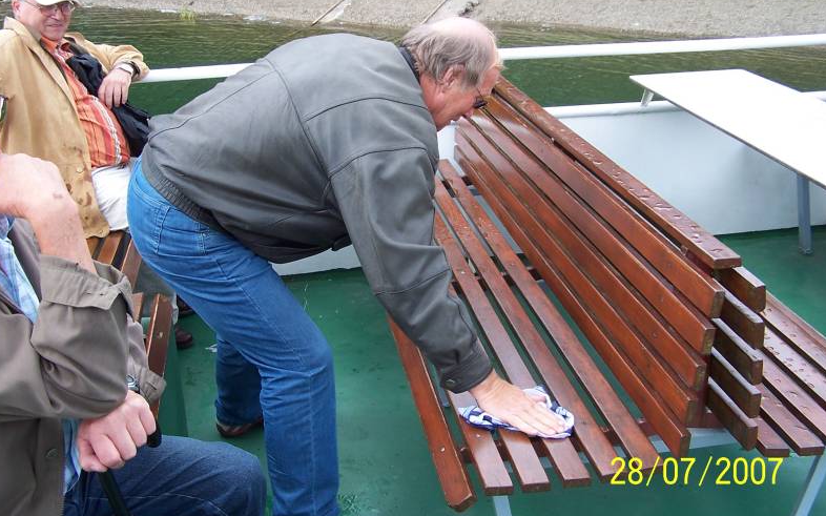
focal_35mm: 41
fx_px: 923
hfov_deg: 48.2
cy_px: 234
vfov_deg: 31.2
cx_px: 411
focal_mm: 6.3
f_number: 2.8
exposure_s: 1/250
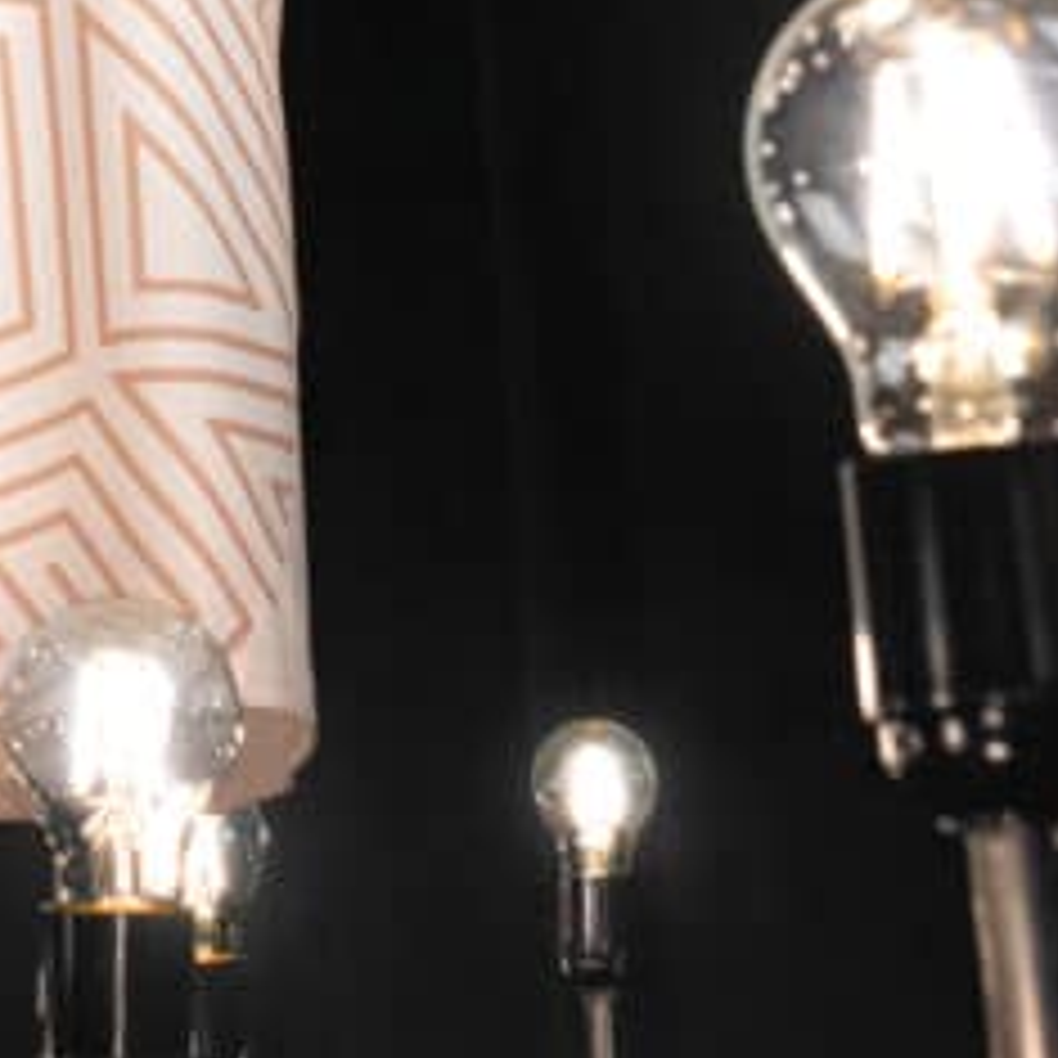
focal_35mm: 89
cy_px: -86
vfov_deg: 18.8
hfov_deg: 18.4
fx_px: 3078
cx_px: -232
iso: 800
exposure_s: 1/200
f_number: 7.1
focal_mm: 24
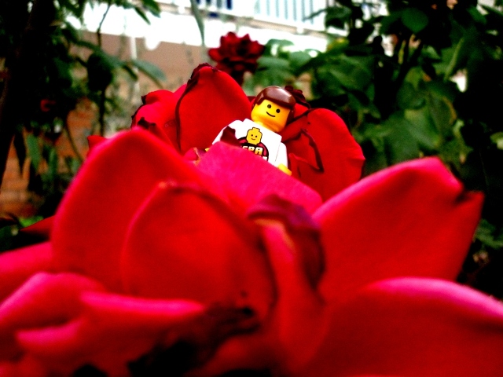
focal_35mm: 33
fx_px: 480
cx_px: 252
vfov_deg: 42.9
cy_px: 188
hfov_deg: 55.4
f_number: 2.8
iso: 400
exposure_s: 1/125
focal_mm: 5.5
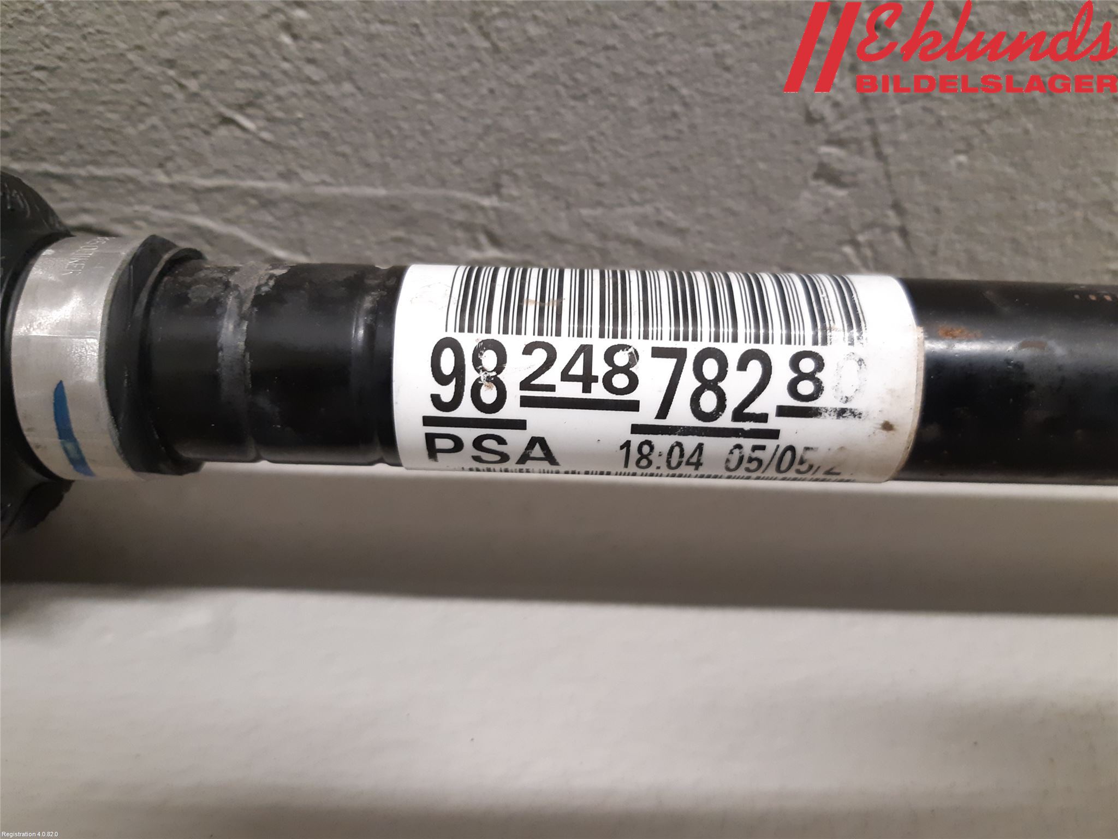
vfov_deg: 53.1
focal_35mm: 26
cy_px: 420
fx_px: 840
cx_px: 559
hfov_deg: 67.3
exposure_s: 1/50
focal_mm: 3.93
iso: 250
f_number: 1.7
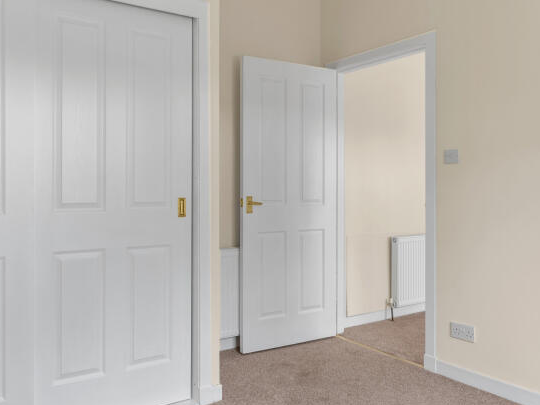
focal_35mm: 31
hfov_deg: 58.1
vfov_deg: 45.4
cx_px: 234
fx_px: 484
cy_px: 198
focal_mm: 17
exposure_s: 1/4
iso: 250
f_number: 8
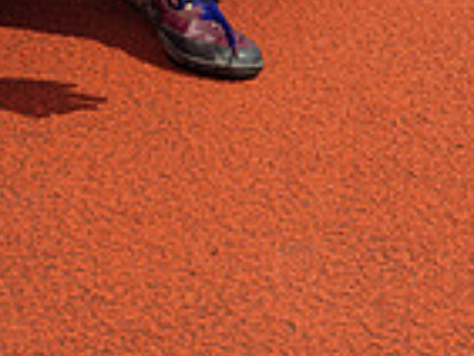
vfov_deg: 10.3
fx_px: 1809
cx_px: 168
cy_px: -366
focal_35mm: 132
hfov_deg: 14.9
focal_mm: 43
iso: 80
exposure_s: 1/250
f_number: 7.1
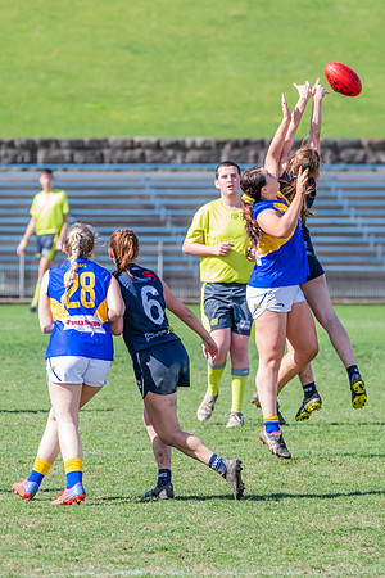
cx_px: 195
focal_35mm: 580
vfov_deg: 3.6
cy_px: 263
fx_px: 9300
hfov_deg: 2.4
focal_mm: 350
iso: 800
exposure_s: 1/1600
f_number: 7.1
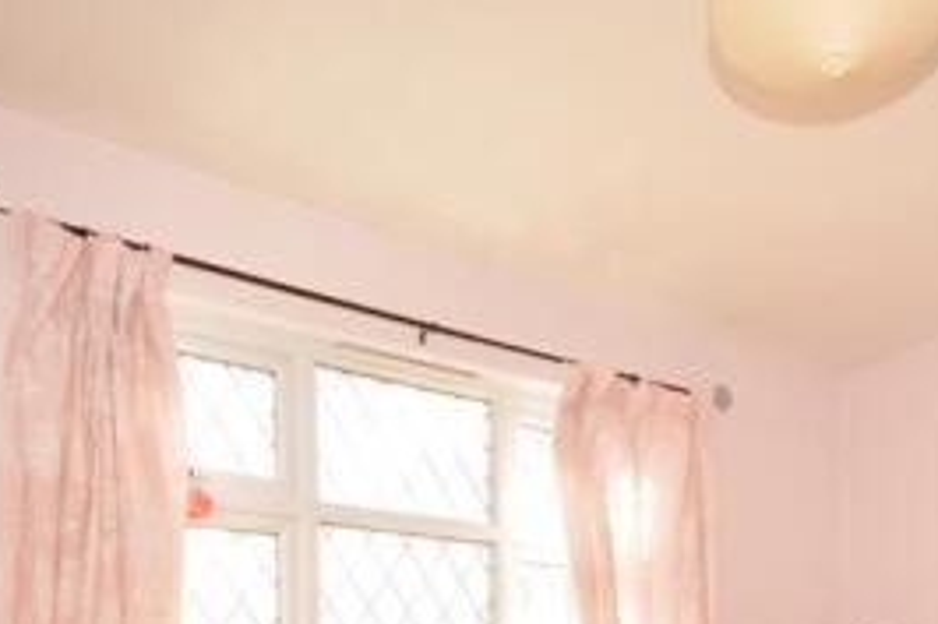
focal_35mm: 37
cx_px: 709
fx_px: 963
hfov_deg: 49.7
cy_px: 737
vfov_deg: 30.7
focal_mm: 10
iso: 200
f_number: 5.6
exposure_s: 1/80
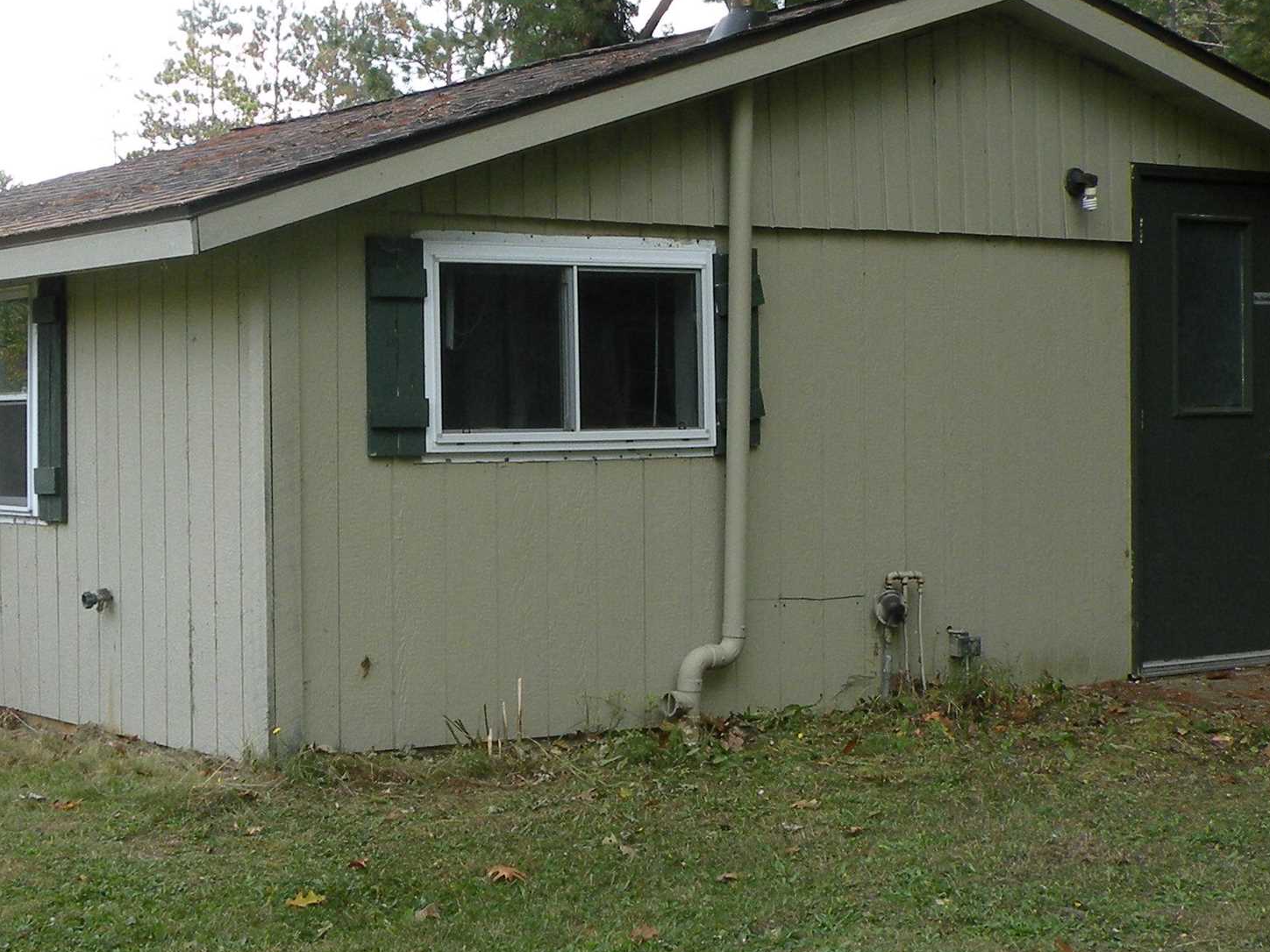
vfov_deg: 21.0
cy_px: 409
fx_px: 2568
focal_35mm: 70
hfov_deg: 27.8
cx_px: 617
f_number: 4.5
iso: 64
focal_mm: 5.8
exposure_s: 1/112
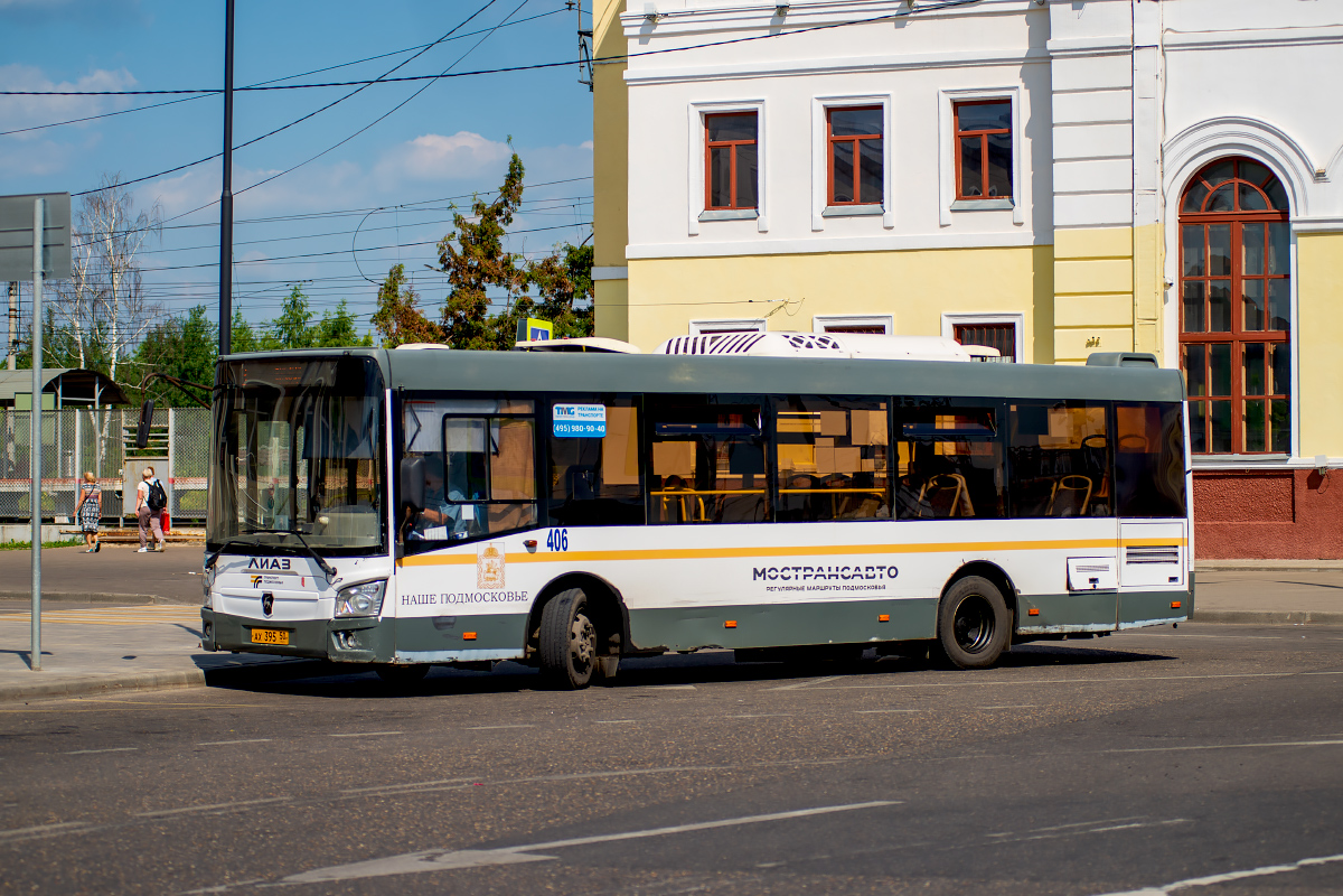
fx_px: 2984
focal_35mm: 80
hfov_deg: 25.4
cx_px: 672
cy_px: 448
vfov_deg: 17.1
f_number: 4.5
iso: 100
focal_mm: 80
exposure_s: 1/2000
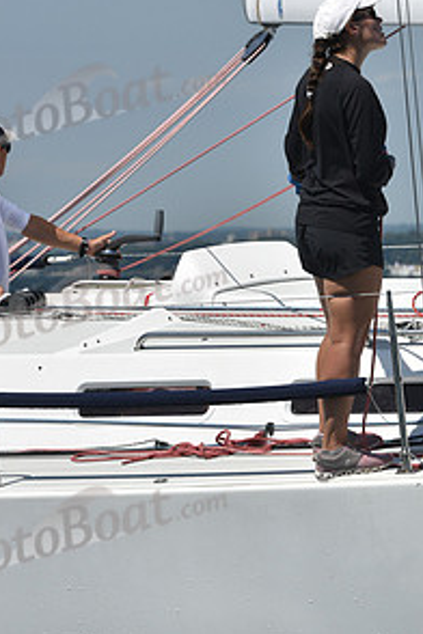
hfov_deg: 4.6
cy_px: 390
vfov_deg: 7.0
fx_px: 5217
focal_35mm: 296
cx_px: 340
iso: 250
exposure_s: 1/1250
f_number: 10
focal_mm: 150
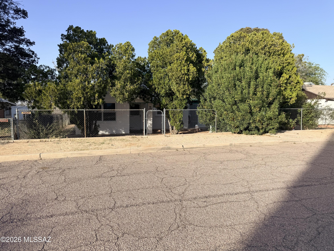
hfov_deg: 71.6
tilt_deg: -3.8
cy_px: 126
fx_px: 232
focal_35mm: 24
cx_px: 167
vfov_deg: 56.8
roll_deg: -0.3
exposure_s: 1/3021
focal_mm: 6.76
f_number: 1.78
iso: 80
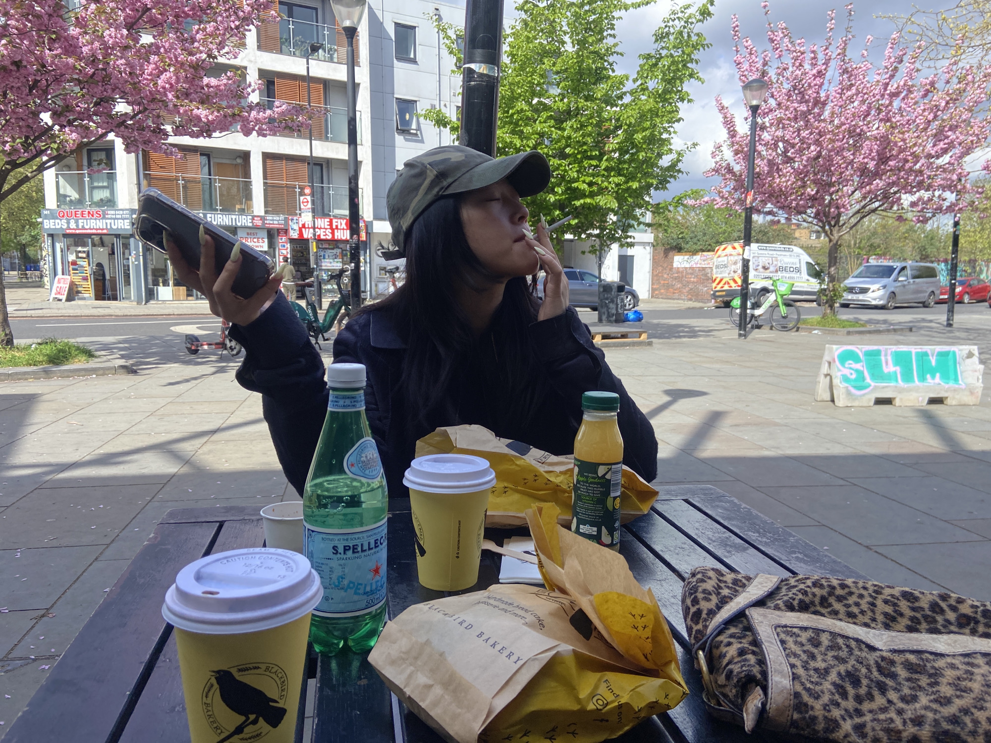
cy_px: 372
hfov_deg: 67.3
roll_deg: -0.4
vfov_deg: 53.1
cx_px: 496
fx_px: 744
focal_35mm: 26
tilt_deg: -8.3
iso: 32
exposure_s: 1/3610
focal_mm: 4.25
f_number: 1.8
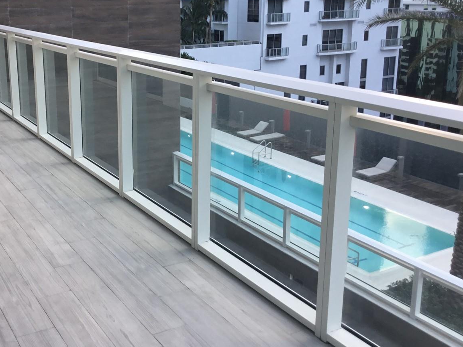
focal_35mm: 43
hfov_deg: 43.1
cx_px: 146
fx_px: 575
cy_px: 134
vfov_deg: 33.5
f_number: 2.4
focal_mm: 3.3
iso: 25
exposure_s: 1/60
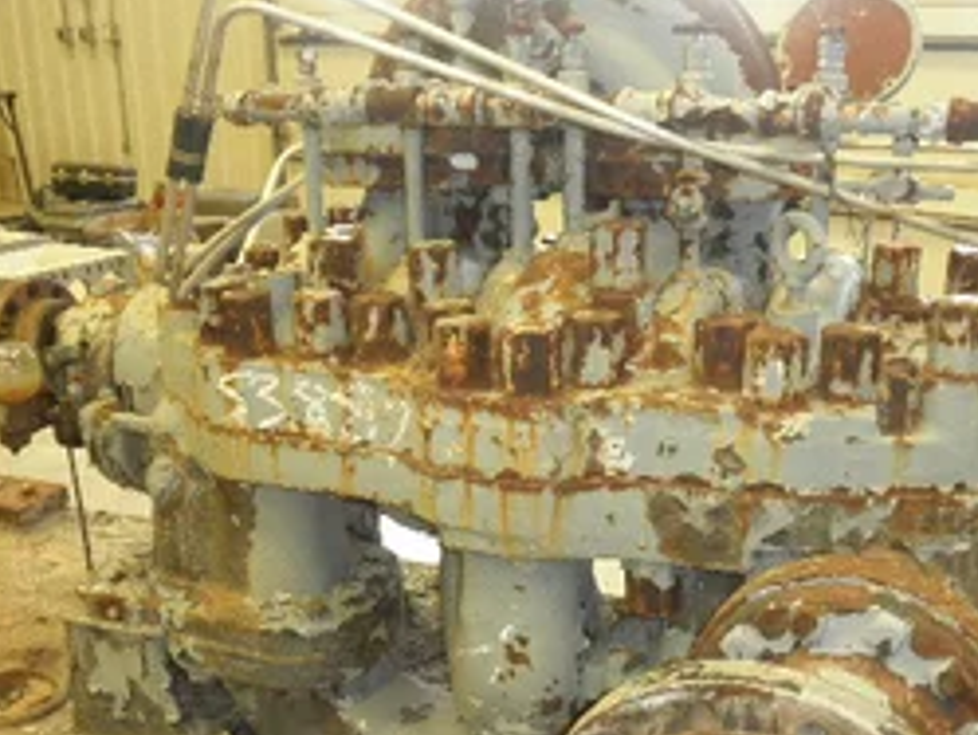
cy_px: 554
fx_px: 1272
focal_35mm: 45
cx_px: 515
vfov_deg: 31.6
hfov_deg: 42.0
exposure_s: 1/30
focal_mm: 5
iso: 200
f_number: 3
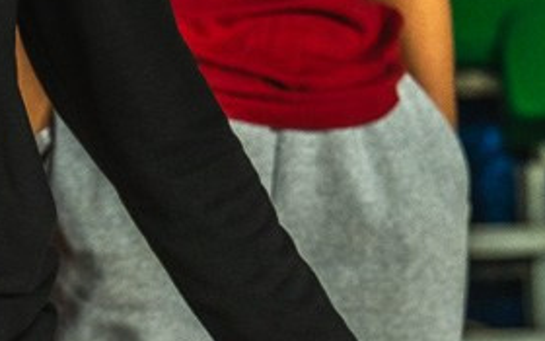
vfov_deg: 4.0
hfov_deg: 6.2
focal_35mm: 326
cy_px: -149
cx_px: -588
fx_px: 4842
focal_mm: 70
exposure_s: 1/500
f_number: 3.5
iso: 1250
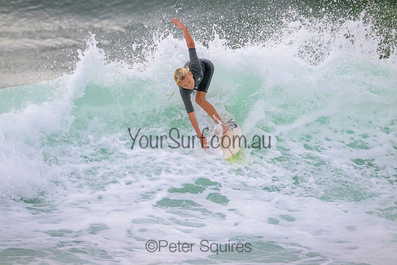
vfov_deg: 1.7
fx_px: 8824
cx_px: 198
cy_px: 132
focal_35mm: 800
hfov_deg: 2.6
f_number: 11
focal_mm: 800
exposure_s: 1/2000
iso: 2000
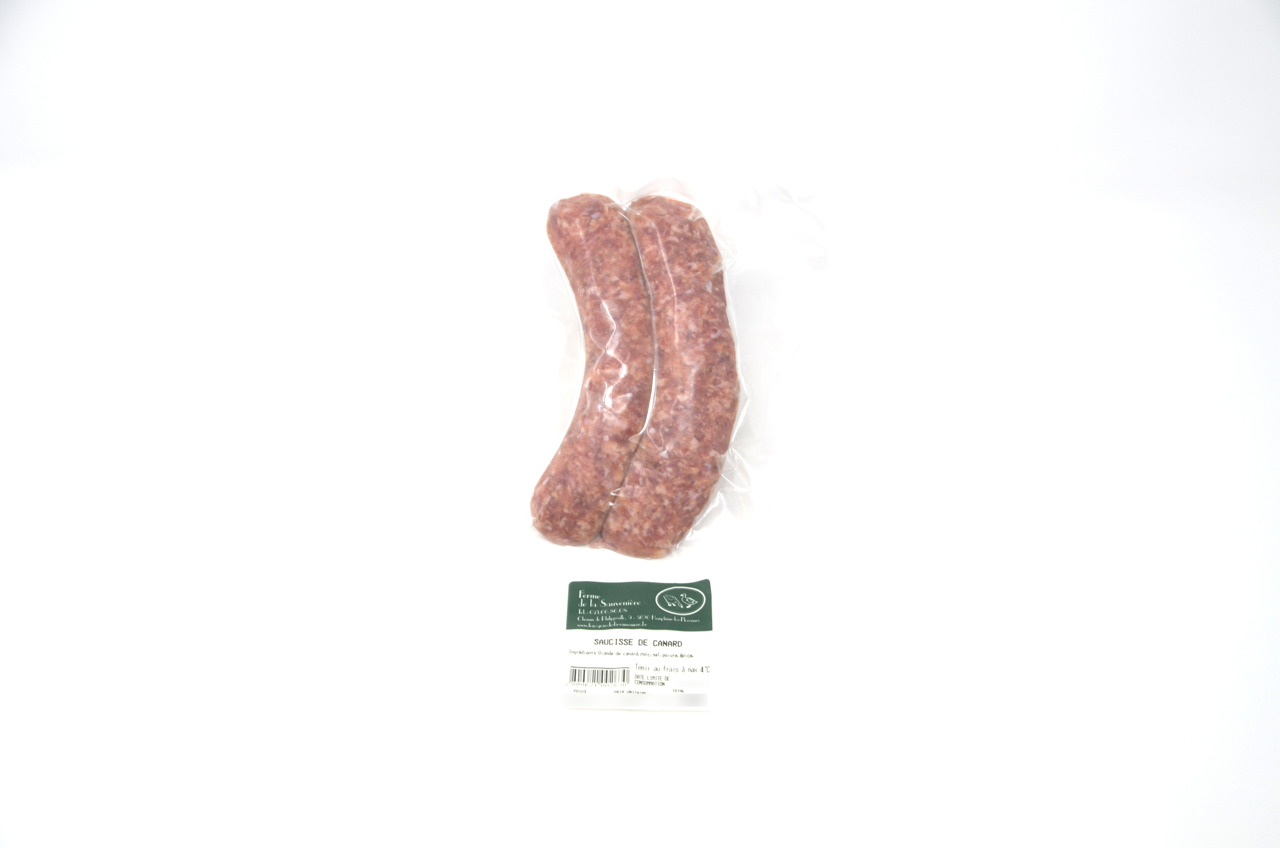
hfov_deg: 43.7
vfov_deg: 29.7
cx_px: 640
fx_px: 1597
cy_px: 424
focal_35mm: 45
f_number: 4.5
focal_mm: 30
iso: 100
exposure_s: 1/125
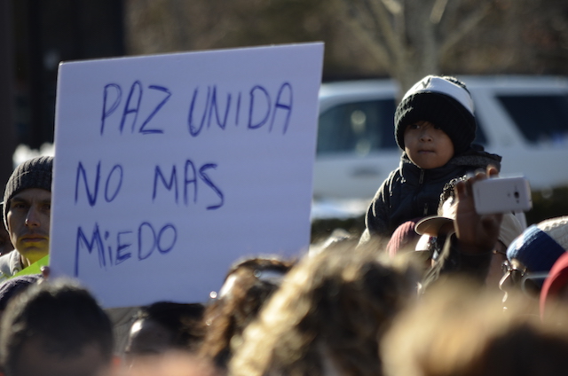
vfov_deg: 3.3
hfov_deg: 4.9
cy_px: 188
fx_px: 6613
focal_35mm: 420
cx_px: 284
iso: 400
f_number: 5.6
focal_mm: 280
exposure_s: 1/800
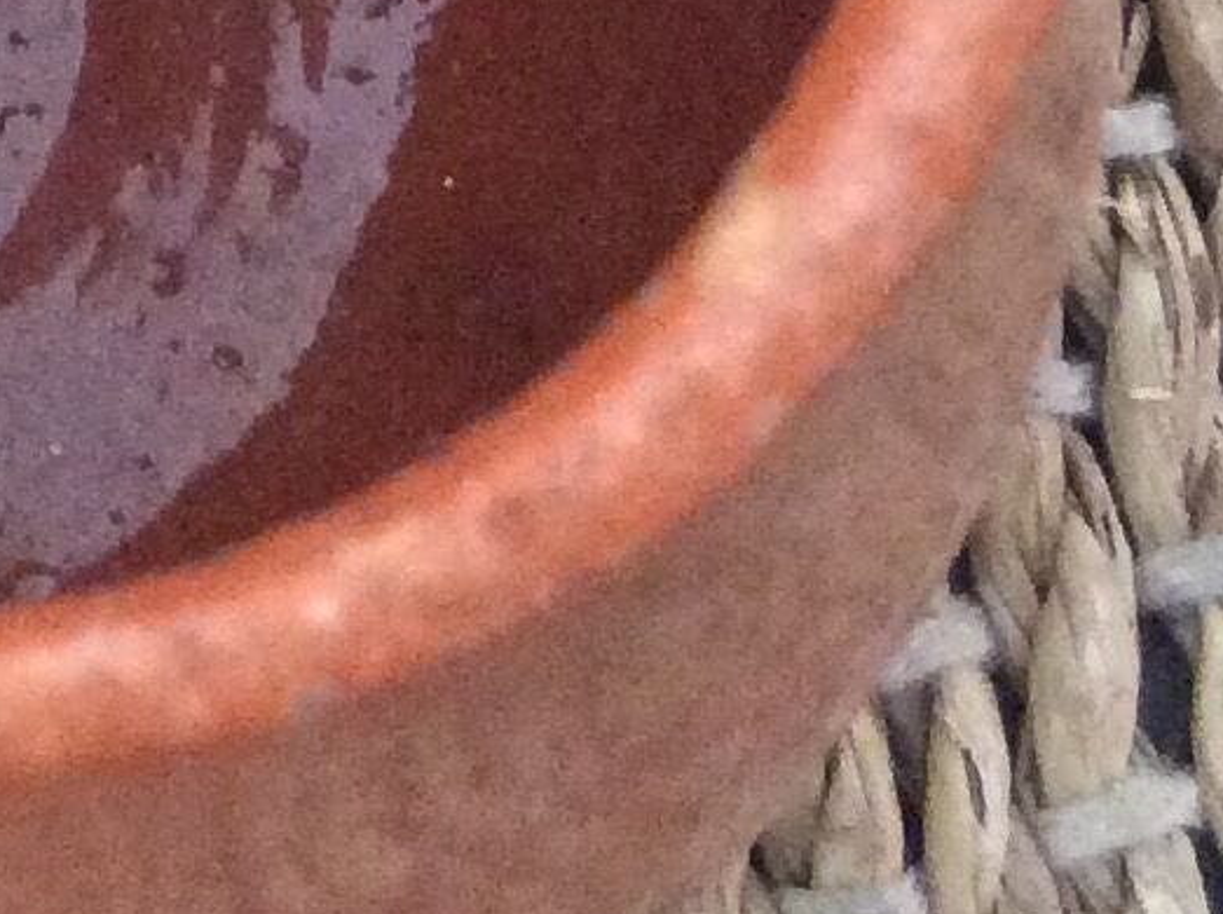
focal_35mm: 159
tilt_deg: -71.3
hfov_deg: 11.7
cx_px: -799
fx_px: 5610
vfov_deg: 8.8
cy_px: -968
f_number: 2.4
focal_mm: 3.3
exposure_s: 1/20
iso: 250
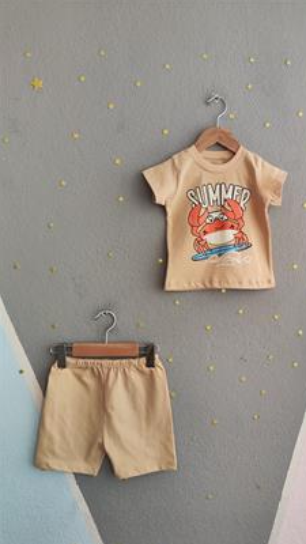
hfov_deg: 42.2
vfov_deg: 69.8
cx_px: 209
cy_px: 279
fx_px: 389
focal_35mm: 27
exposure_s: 1/80.4
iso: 316
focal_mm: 5.59
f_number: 1.88
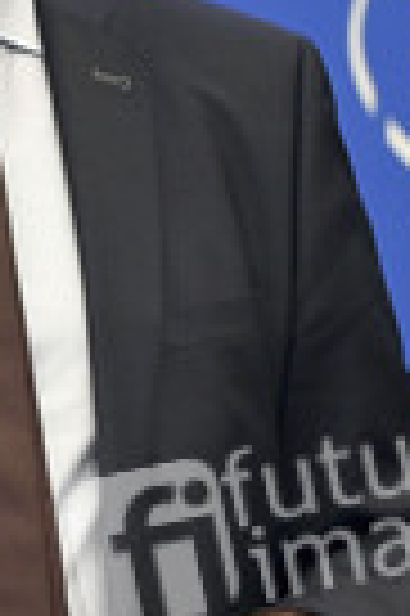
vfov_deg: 7.1
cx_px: -113
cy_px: 301
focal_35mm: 292
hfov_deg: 4.7
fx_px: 5001
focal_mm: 100
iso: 800
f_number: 2.8
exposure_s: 1/250
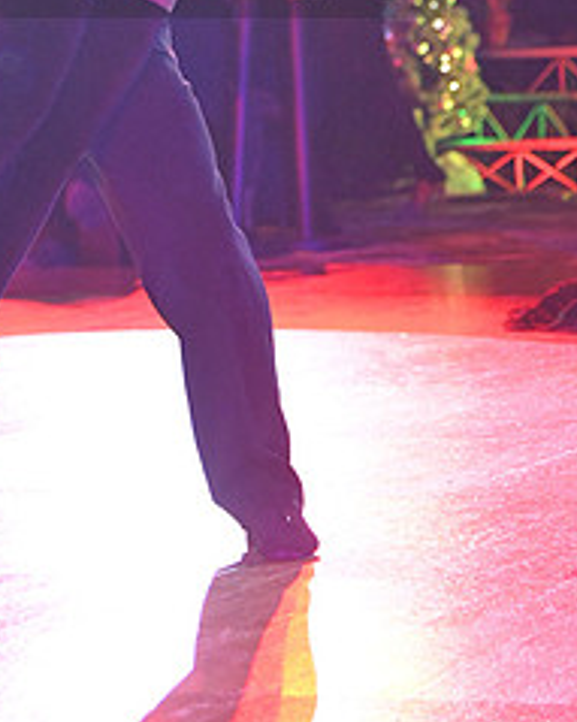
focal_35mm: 223
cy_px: -82
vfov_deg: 8.6
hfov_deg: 6.9
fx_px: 4763
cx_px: 32
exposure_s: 1/400
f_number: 5
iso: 5000
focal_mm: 98
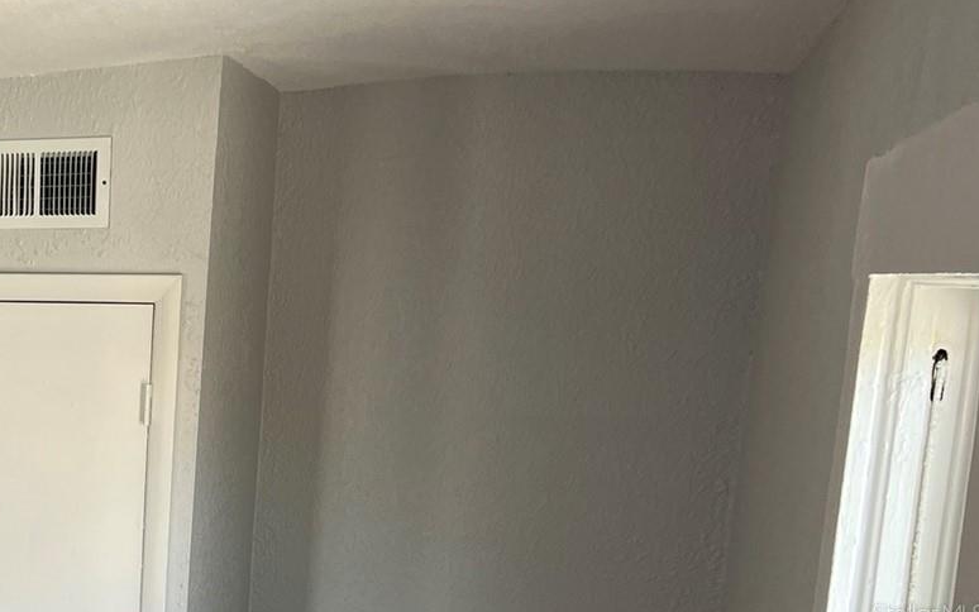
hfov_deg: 32.5
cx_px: -20
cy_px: 613
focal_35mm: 57
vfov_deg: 21.9
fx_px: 1521
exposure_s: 1/120
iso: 64
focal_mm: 5.7
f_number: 1.5
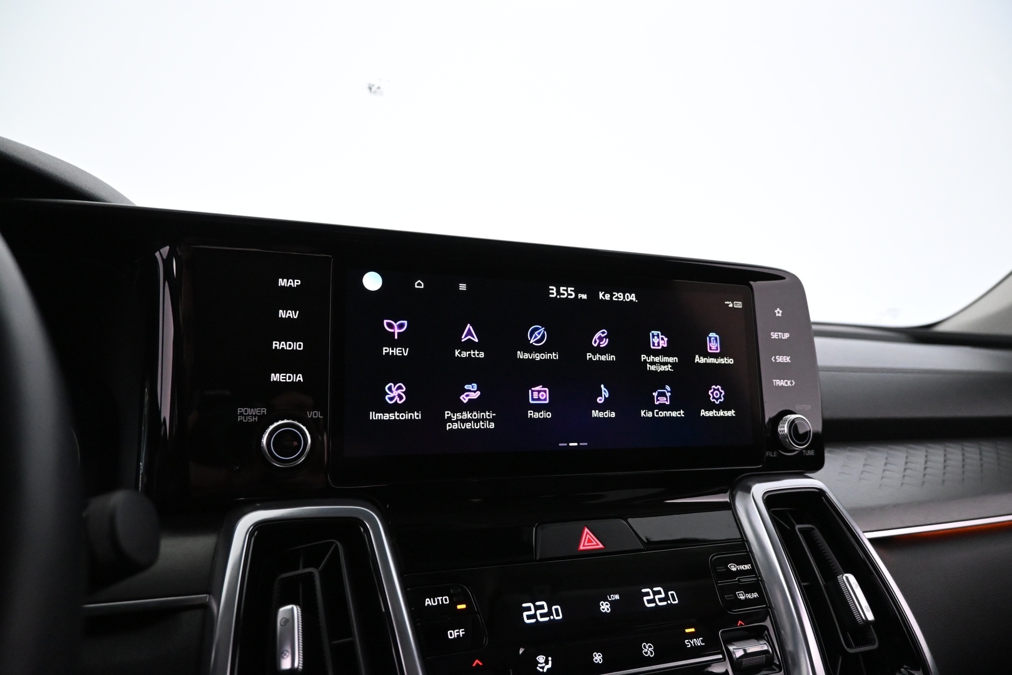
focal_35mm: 24
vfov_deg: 53.1
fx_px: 675
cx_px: 506
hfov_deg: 73.7
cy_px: 338
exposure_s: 1/60
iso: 4000
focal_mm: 16
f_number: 4
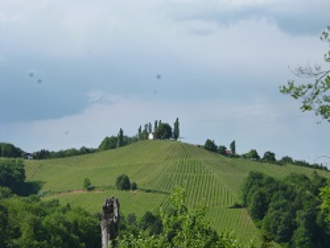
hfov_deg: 16.4
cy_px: 124
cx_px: 165
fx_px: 1145
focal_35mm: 120
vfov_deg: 12.4
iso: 160
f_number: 6.4
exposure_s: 1/250
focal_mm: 21.5
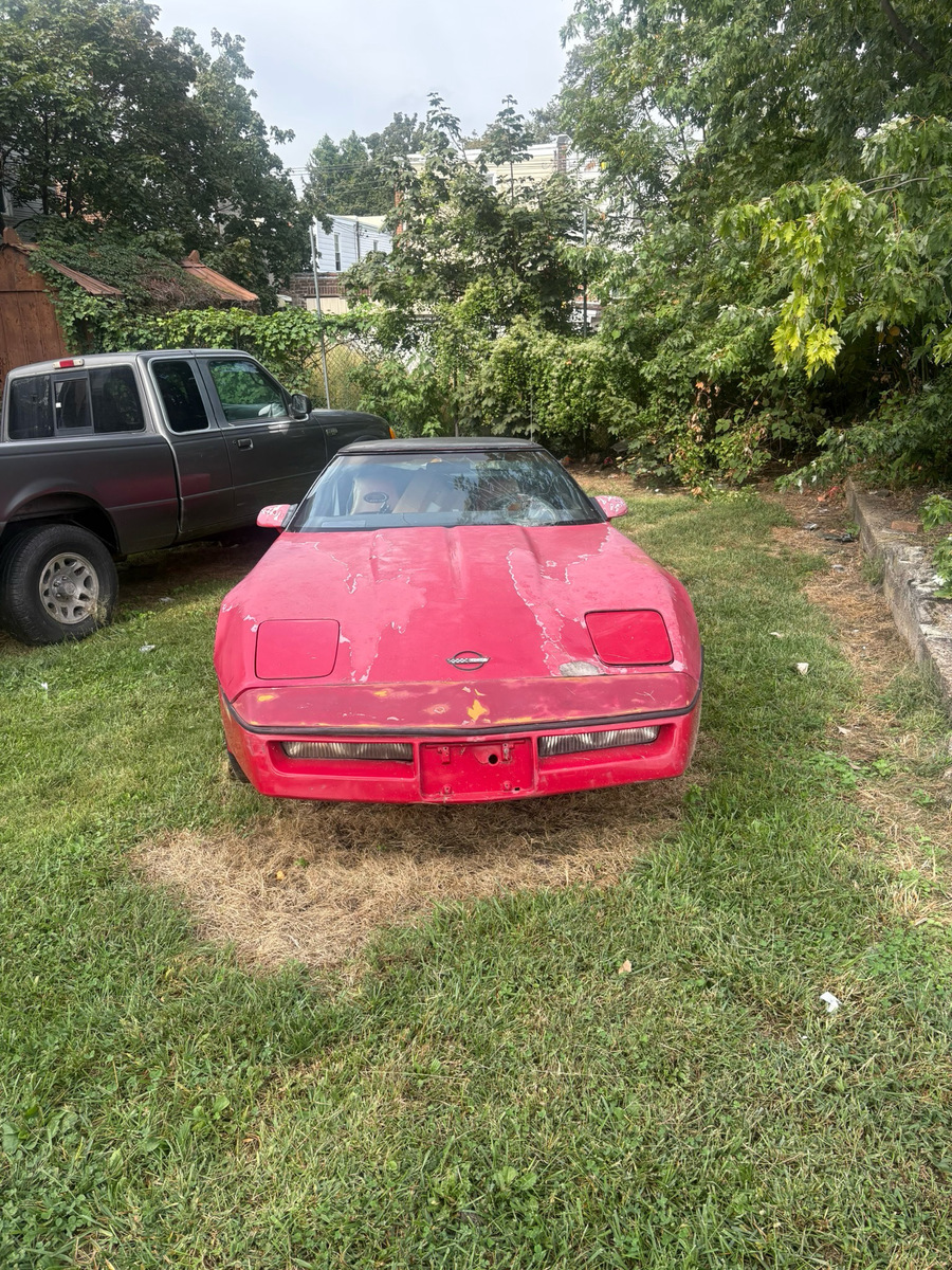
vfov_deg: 67.3
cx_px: 476
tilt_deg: -16.6
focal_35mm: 26
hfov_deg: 53.1
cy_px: 635
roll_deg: +0.3
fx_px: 953
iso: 64
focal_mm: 5.96
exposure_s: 1/895
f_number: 1.6
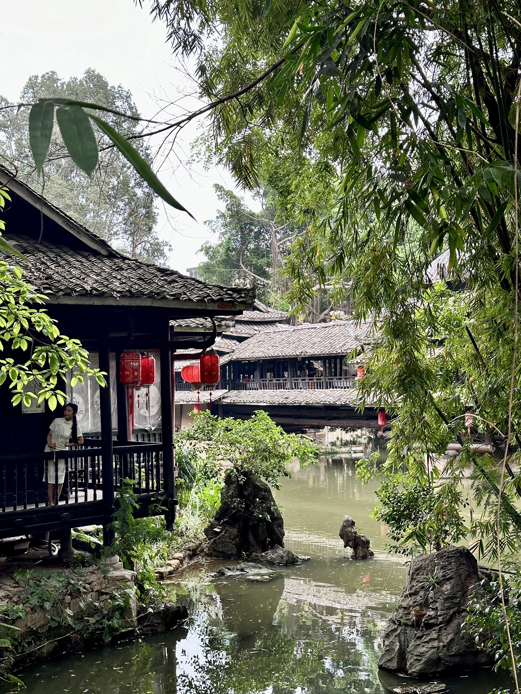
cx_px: 260
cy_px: 347
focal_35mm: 48
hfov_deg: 30.3
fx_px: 963
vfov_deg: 39.7
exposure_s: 1/121
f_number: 1.78
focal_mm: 6.86
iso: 80
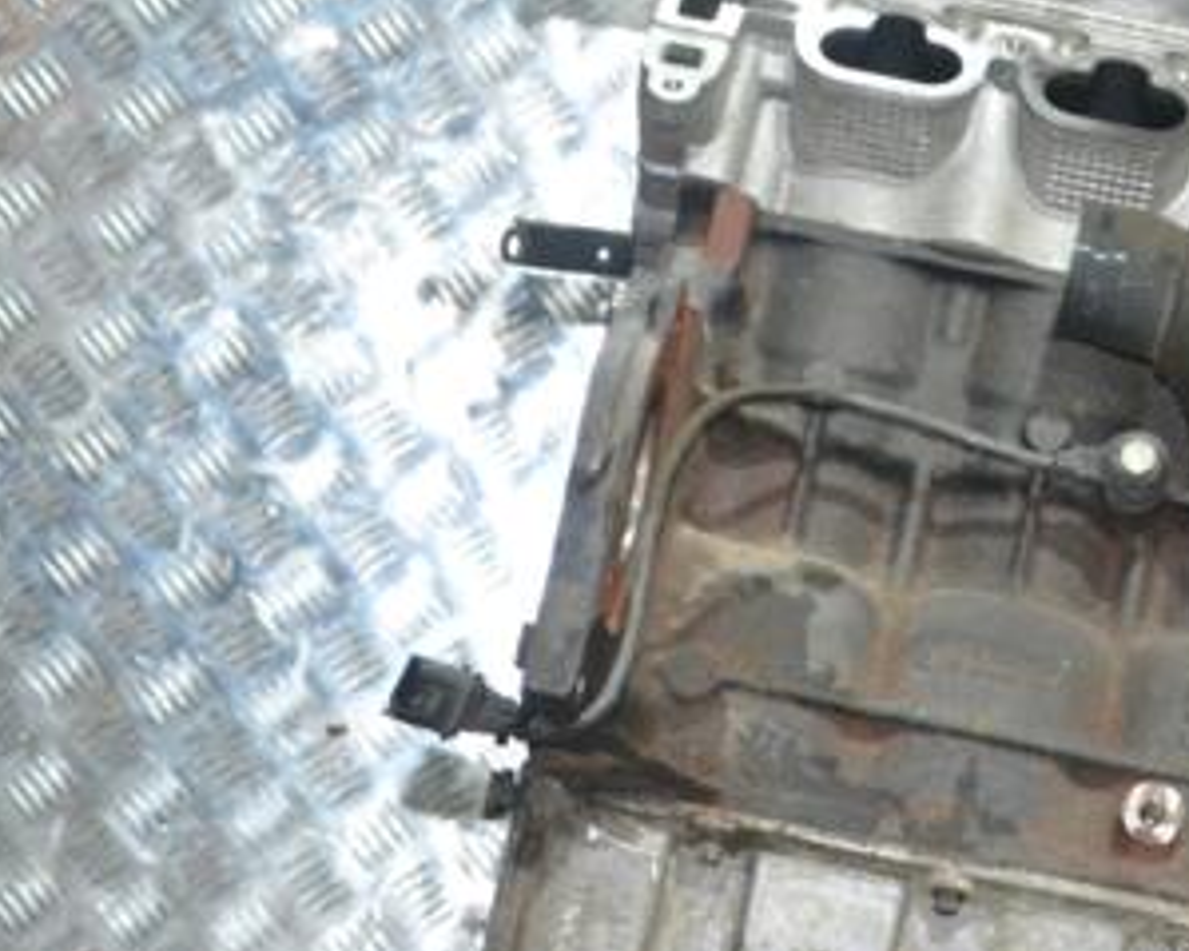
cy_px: 533
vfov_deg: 11.9
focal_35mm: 130
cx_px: 1042
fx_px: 4573
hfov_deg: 14.7
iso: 2500
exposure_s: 1/60
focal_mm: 46
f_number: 5.3
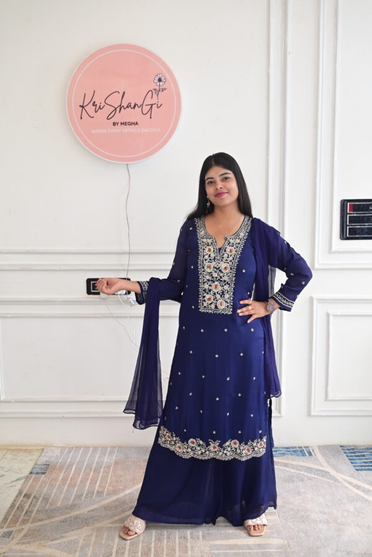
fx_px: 542
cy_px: 278
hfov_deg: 37.9
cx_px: 186
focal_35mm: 35
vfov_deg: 54.4
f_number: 6.3
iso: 640
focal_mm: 35
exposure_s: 1/200
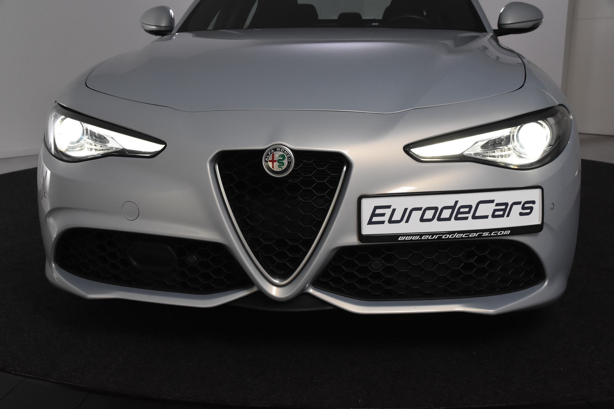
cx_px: 307
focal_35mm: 42
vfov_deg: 31.9
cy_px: 204
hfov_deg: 46.4
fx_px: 716
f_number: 7.1
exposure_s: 1/200
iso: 1600
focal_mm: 28
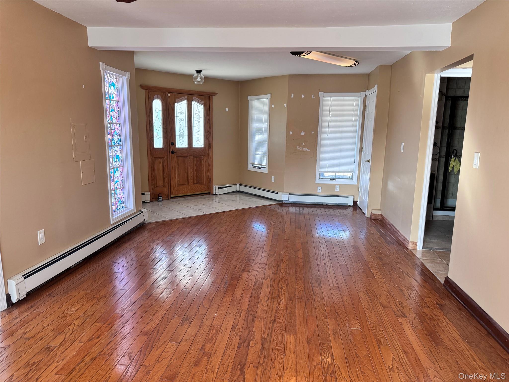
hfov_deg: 71.6
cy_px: 191
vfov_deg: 56.8
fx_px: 353
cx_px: 254
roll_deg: -1.2
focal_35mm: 24
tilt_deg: -10.1
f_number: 1.78
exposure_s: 1/121
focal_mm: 6.76
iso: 160
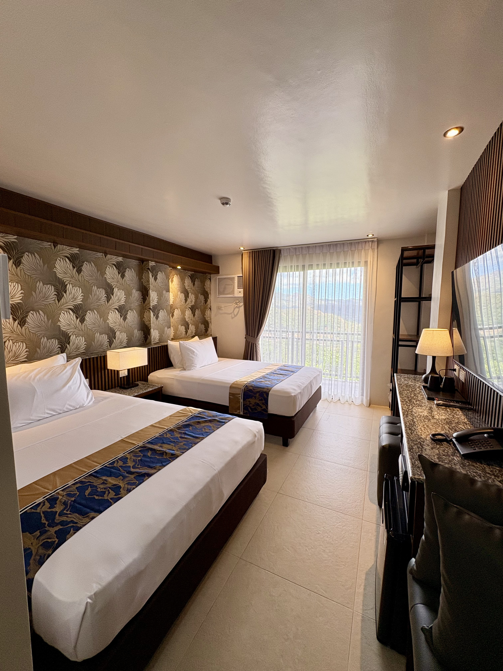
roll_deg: -0.3
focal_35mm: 14
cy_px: 336
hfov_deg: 85.7
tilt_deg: -5.3
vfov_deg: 102.1
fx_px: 271
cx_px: 252
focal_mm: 2.22
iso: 64
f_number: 2.2
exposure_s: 1/99
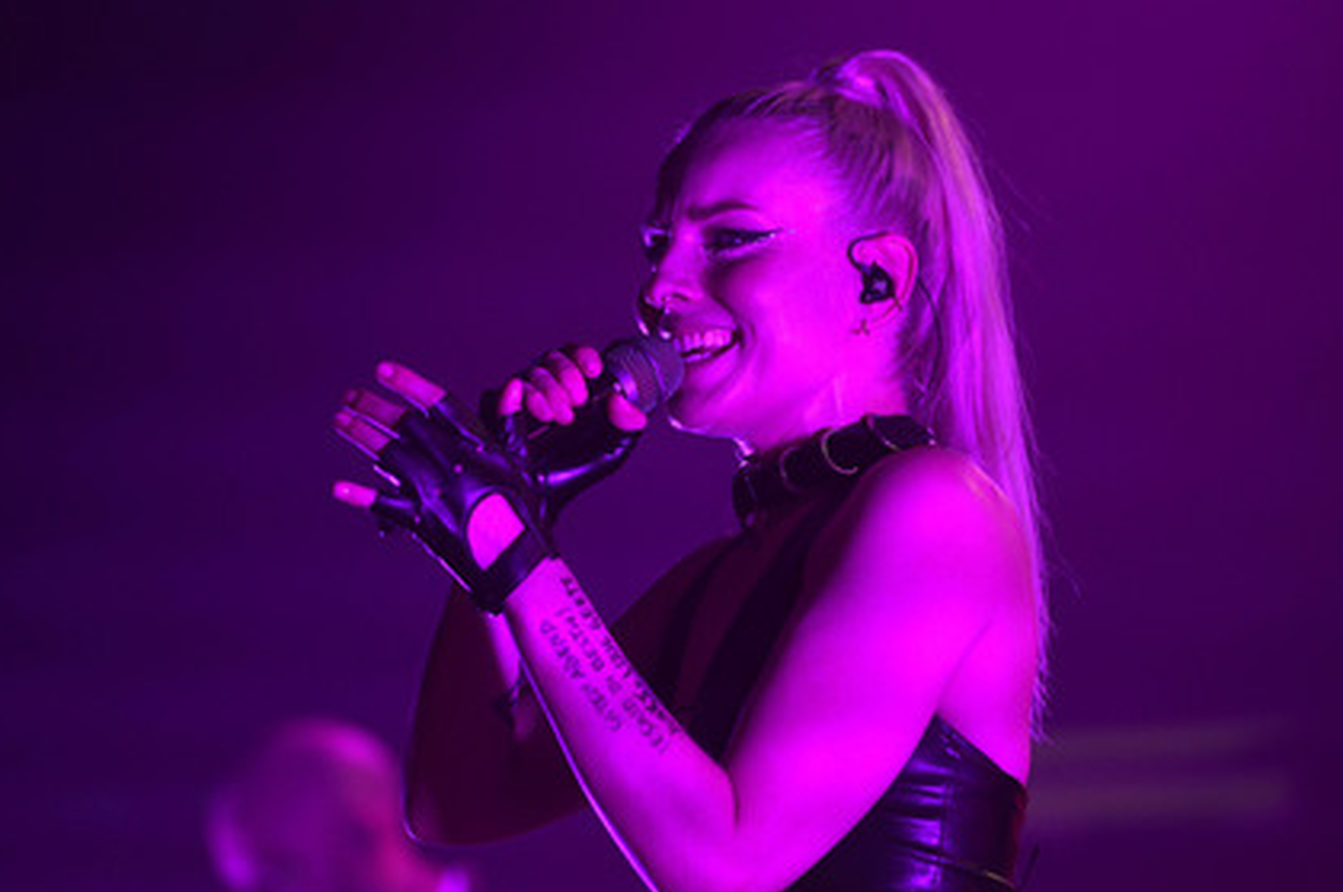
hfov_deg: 9.6
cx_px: 711
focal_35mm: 215
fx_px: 8011
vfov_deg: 6.4
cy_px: 470
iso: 2000
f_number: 3.5
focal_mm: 200
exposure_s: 1/1250
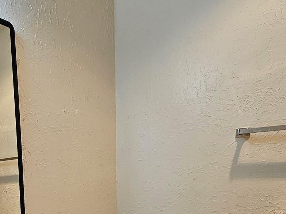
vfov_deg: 36.3
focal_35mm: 34
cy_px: 227
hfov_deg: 52.1
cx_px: 79
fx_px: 281
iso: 50
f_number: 2.2
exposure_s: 1/60
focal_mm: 2.2
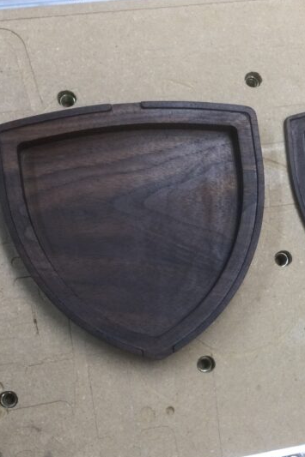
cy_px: 271
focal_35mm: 62
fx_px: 788
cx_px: 271
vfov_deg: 32.3
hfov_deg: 21.4
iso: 25
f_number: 2.4
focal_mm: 3.3
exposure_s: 1/40
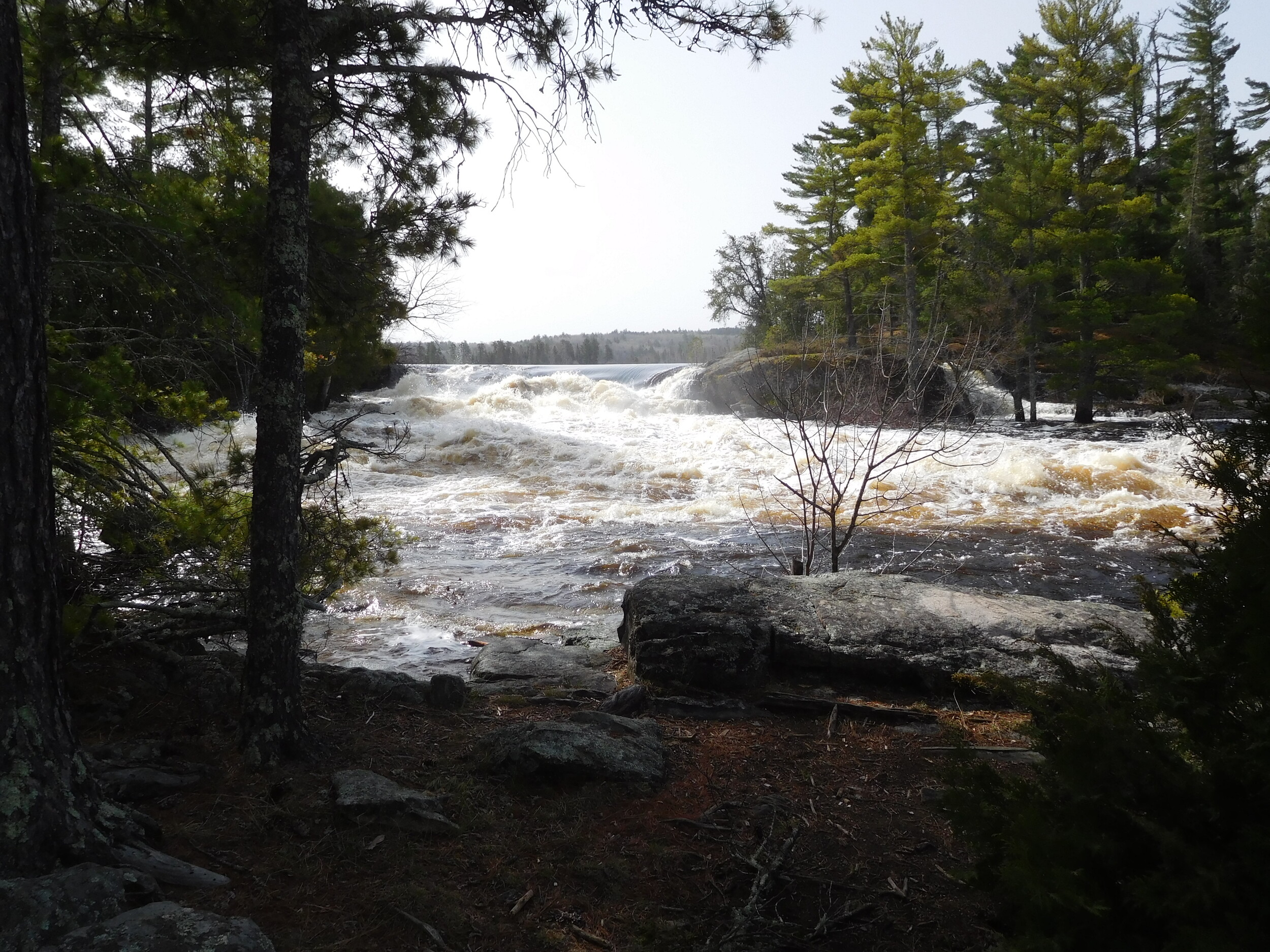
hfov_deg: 69.4
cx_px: 635
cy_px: 476
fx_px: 917
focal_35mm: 25
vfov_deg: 54.9
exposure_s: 1/1000
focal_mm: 4.5
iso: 125
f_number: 3.4
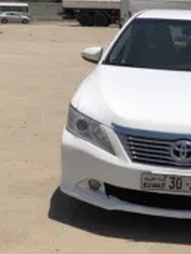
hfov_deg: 22.1
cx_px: 172
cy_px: 201
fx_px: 478
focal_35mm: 65
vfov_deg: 29.2
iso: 25
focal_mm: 3.99
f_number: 1.8
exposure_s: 1/5405
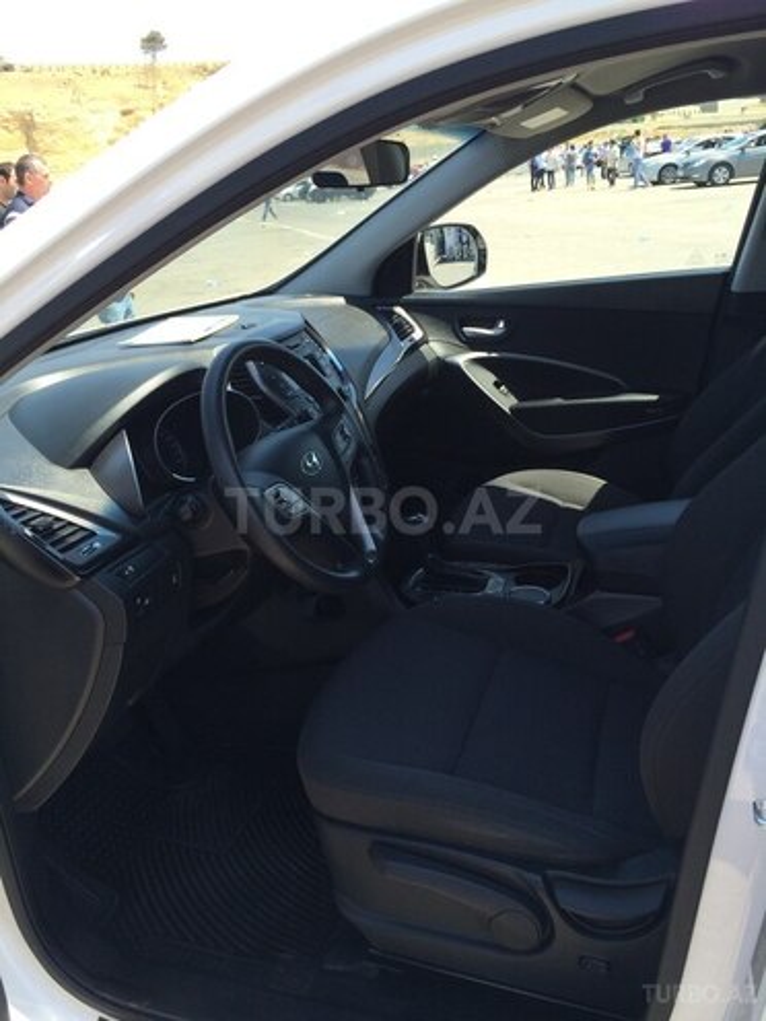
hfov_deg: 48.2
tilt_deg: -23.4
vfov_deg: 61.7
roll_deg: +6.4
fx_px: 856
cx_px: 383
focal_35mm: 29
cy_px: 510
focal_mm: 4.15
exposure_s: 1/500
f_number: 2.2
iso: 32
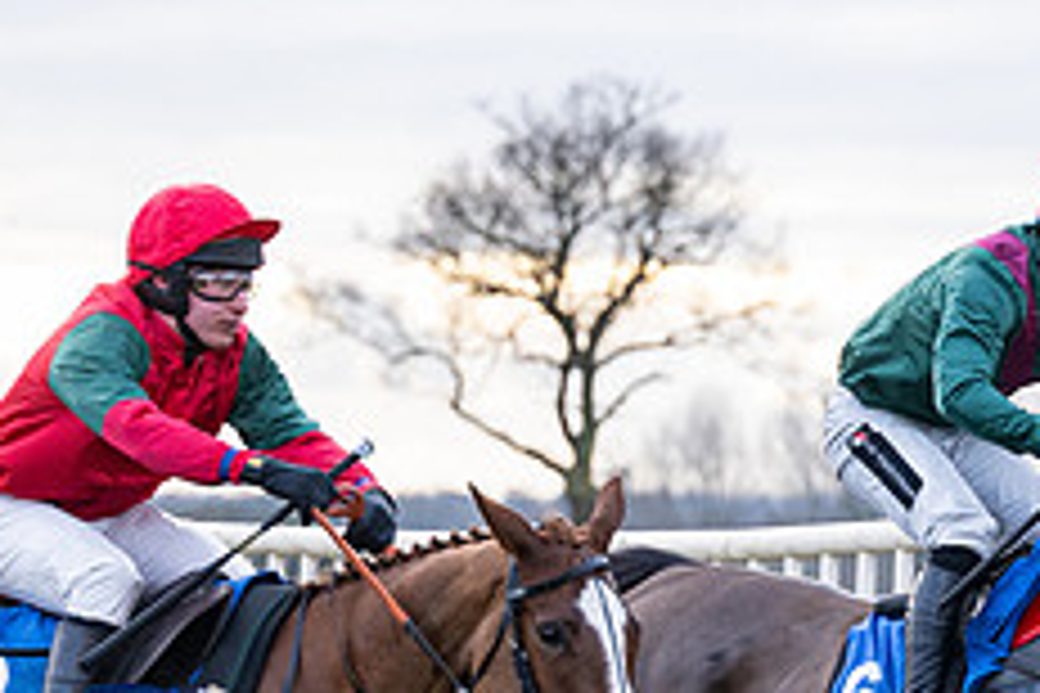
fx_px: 8666
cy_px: 700
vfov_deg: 4.6
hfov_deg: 6.9
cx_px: 804
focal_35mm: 300
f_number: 2.8
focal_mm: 87
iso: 800
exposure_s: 1/1250
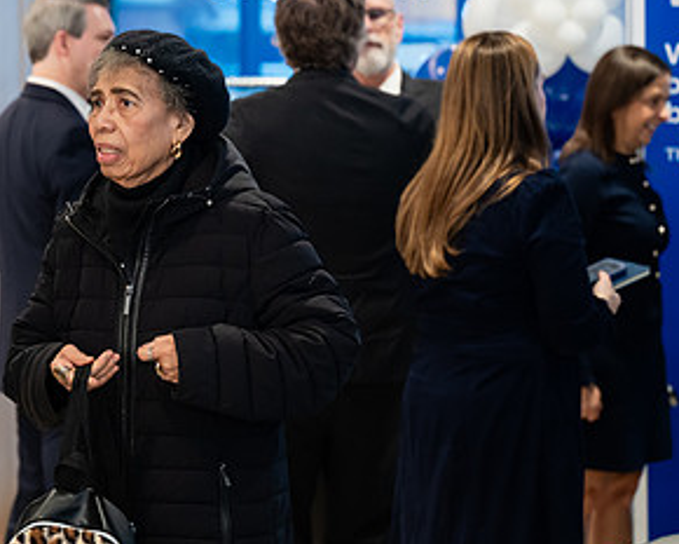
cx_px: 61
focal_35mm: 158
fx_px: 3175
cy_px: 194
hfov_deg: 12.1
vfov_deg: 9.8
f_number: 3.2
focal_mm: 79
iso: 800
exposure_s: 1/200
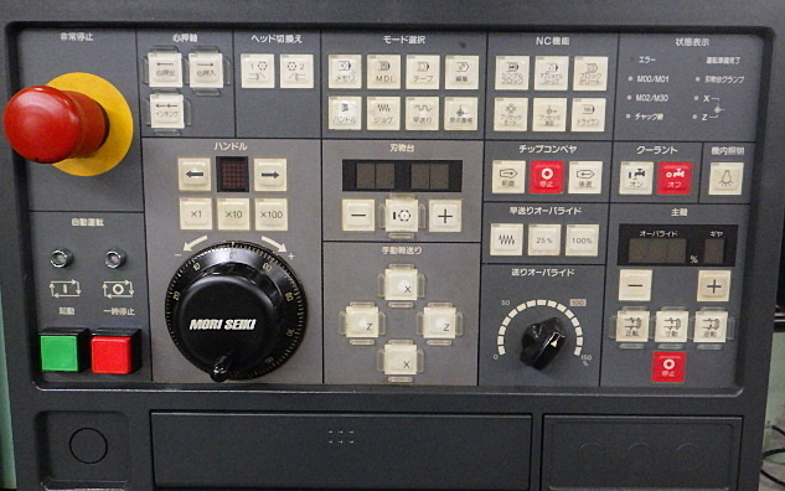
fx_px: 642
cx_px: 392
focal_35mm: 30
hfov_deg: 62.9
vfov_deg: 41.8
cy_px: 218
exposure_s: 1/45
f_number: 3.5
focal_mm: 5
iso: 400
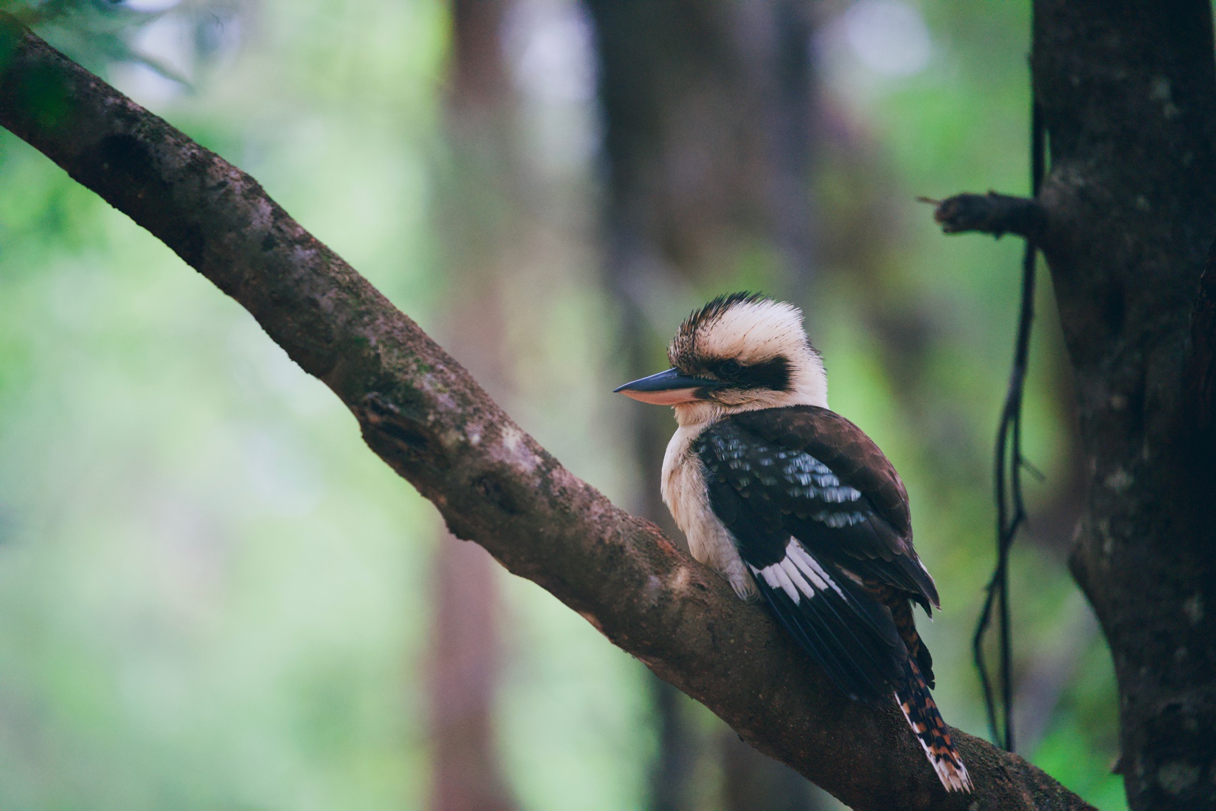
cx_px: 608
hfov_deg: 10.3
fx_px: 6755
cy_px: 406
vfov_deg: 6.9
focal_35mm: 200
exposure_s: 1/800
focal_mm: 200
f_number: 2.8
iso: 8000
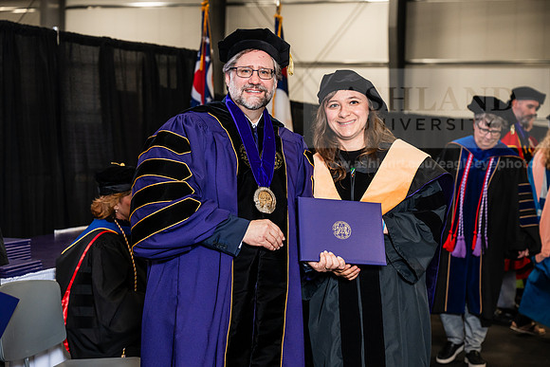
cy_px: 184
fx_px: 1070
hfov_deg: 28.8
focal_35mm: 70
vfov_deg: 19.5
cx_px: 275
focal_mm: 70
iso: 1250
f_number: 4.5
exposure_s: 1/200
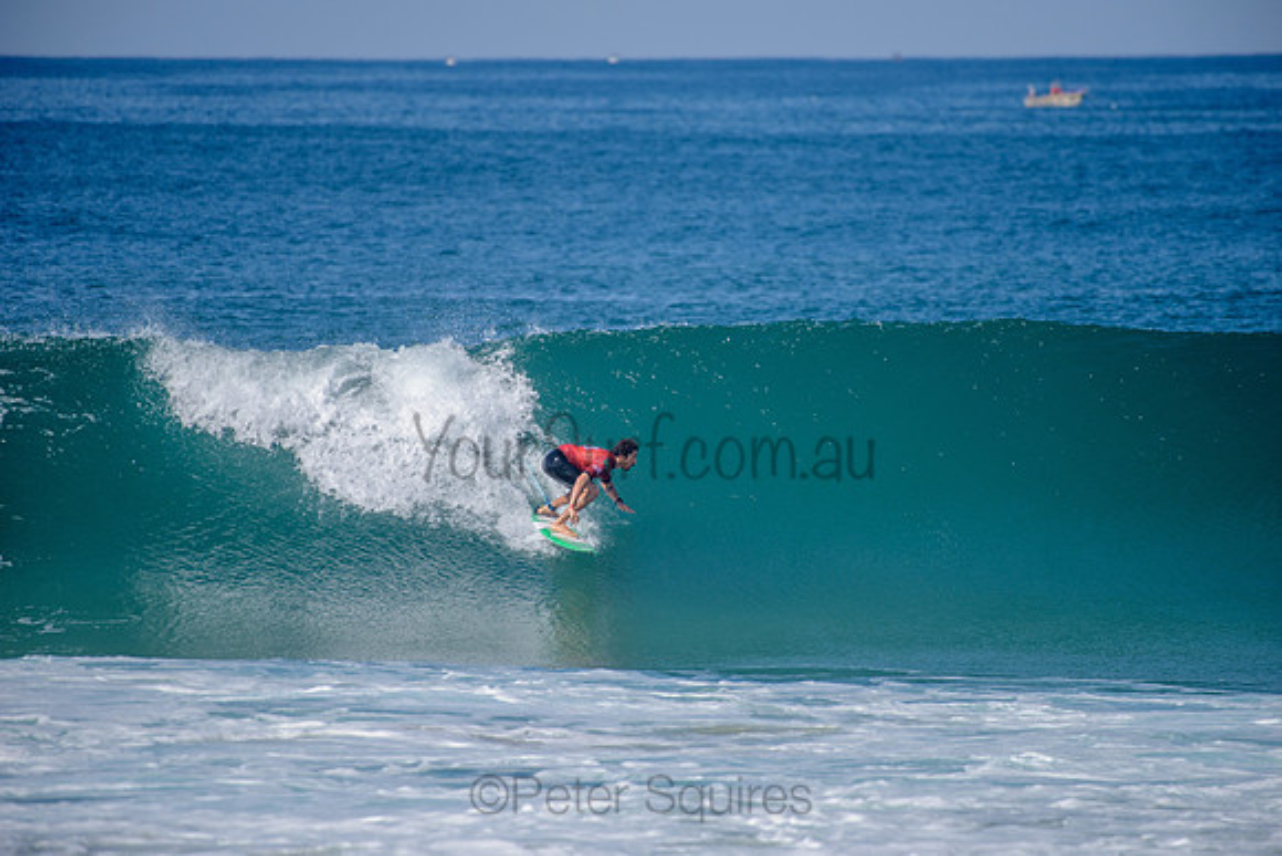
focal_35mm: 500
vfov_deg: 2.8
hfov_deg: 4.1
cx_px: 641
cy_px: 428
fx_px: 17809
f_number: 5.6
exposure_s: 1/2000
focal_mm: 500
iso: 160
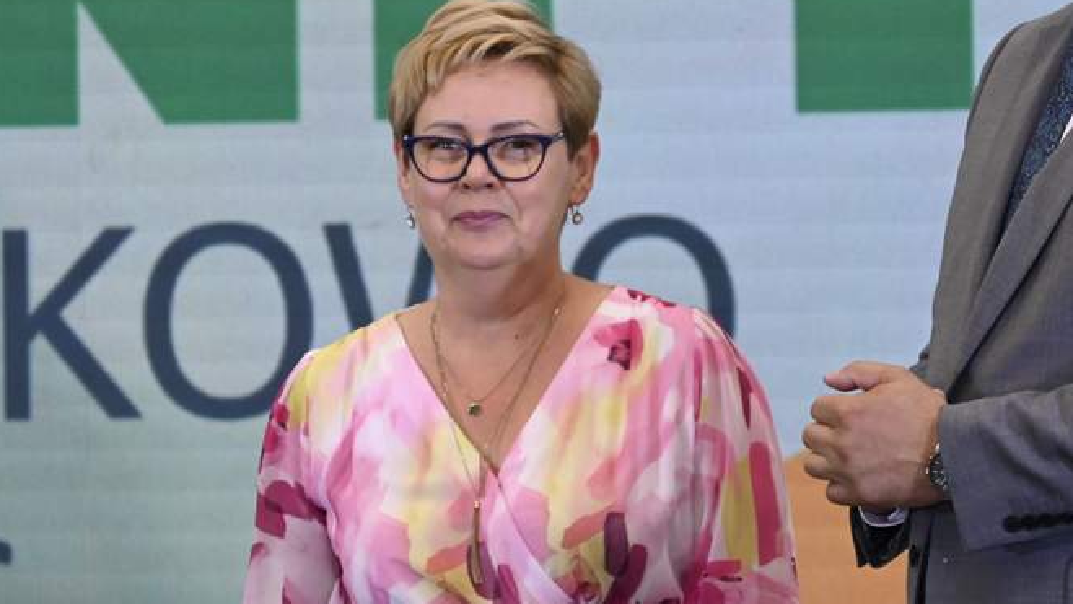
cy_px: 197
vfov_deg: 4.3
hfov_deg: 7.6
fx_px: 8110
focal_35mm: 285
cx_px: 643
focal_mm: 175
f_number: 6.3
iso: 2500
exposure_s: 1/200
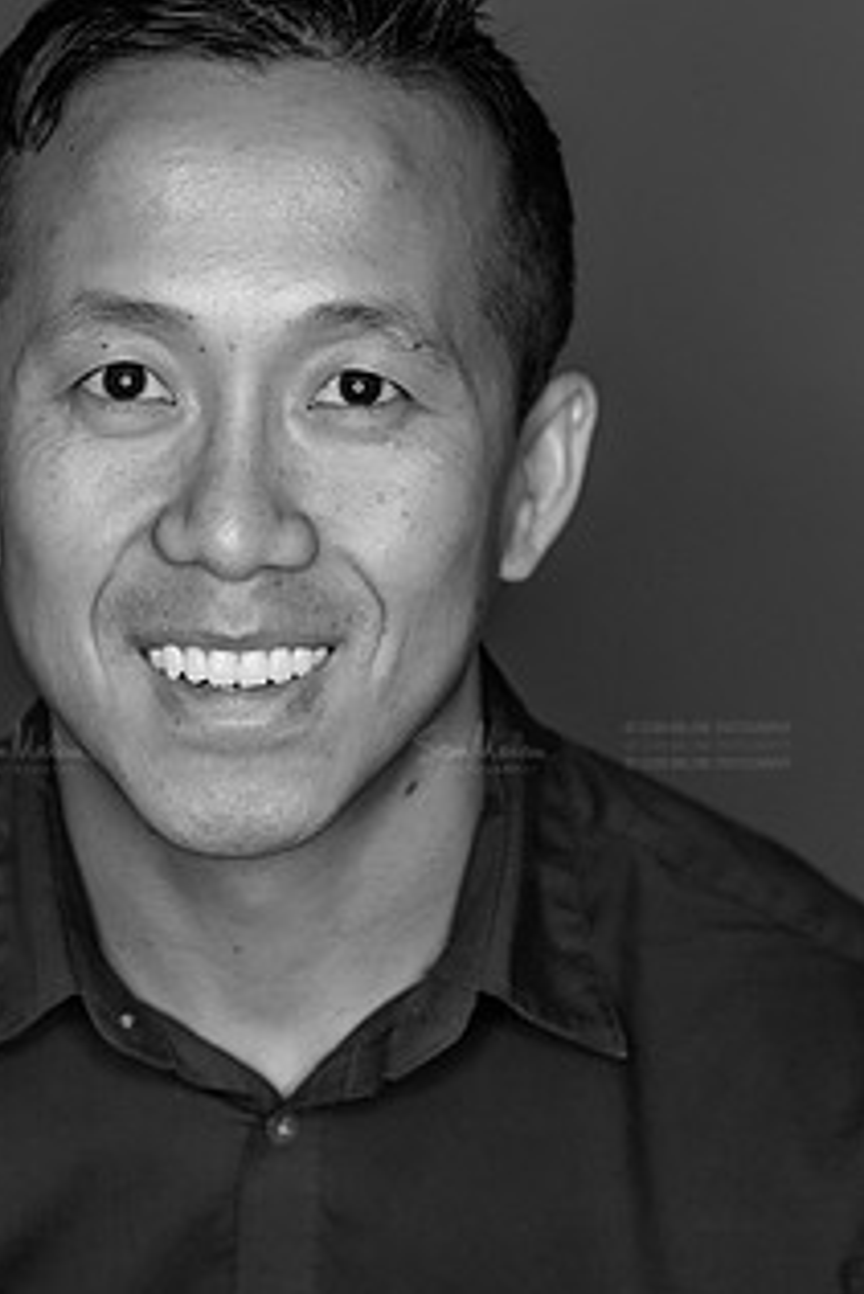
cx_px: 258
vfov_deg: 16.9
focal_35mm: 121
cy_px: 684
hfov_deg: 11.3
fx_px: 4351
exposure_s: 1/320
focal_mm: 85
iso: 2000
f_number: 3.5
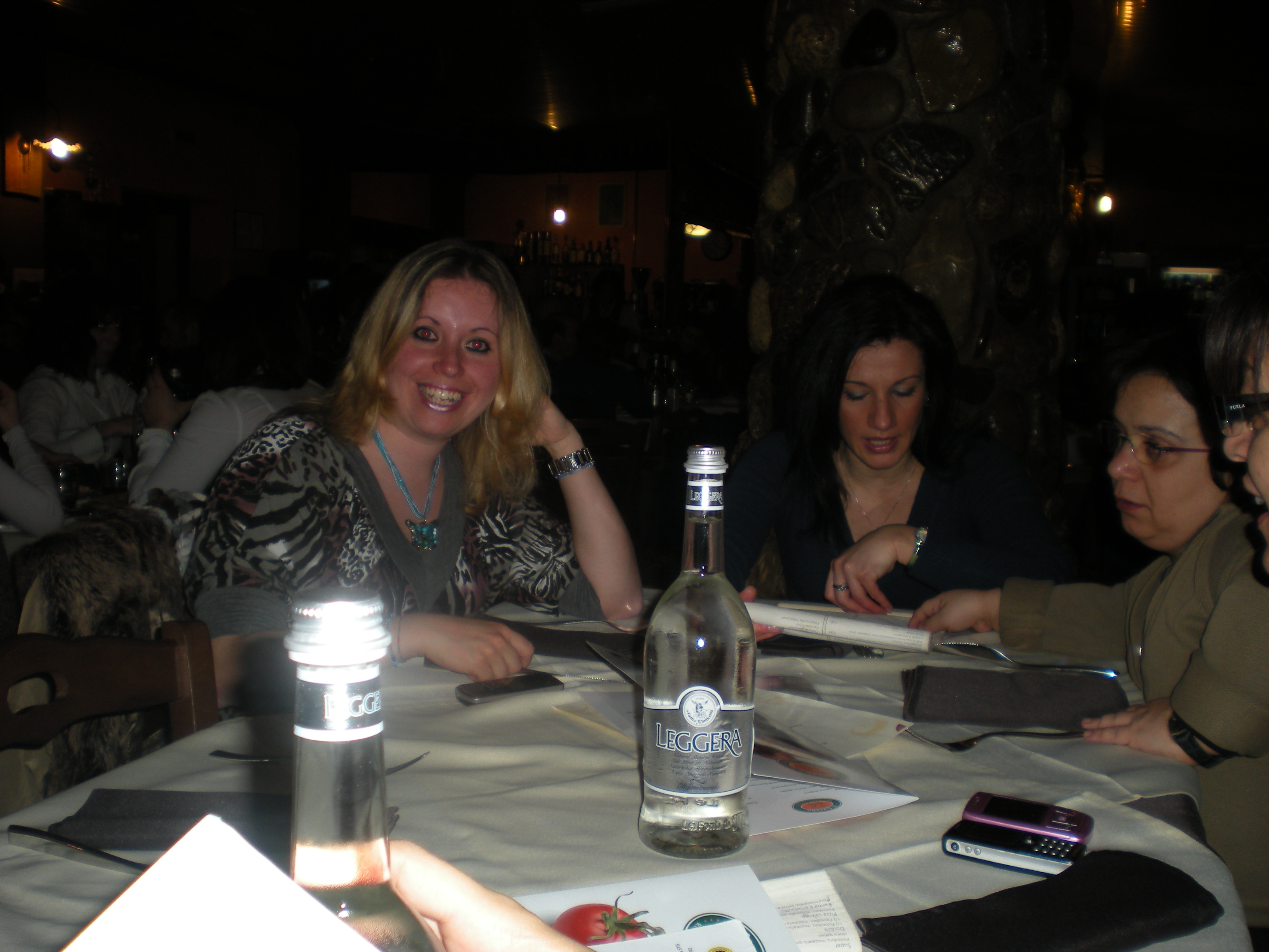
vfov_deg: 37.7
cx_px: 634
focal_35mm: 38
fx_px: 1393
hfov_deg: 49.0
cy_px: 476
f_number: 3.1
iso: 64
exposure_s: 1/60
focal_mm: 6.3
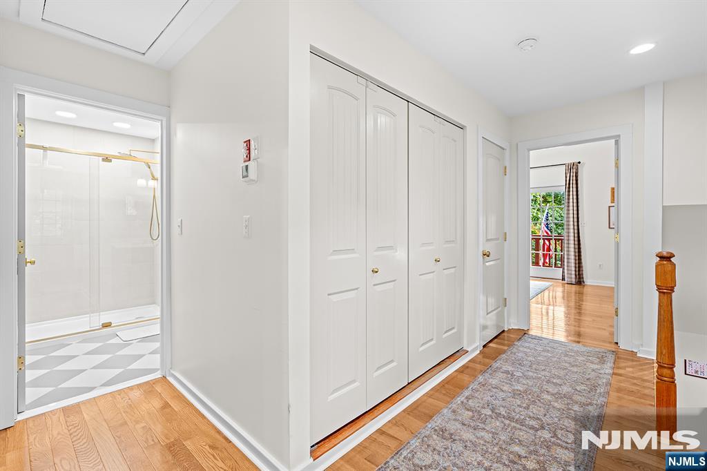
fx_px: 314
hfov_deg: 96.8
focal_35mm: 16
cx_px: 354
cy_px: 236
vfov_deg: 73.7
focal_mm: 16
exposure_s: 1/1.67
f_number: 8
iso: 100
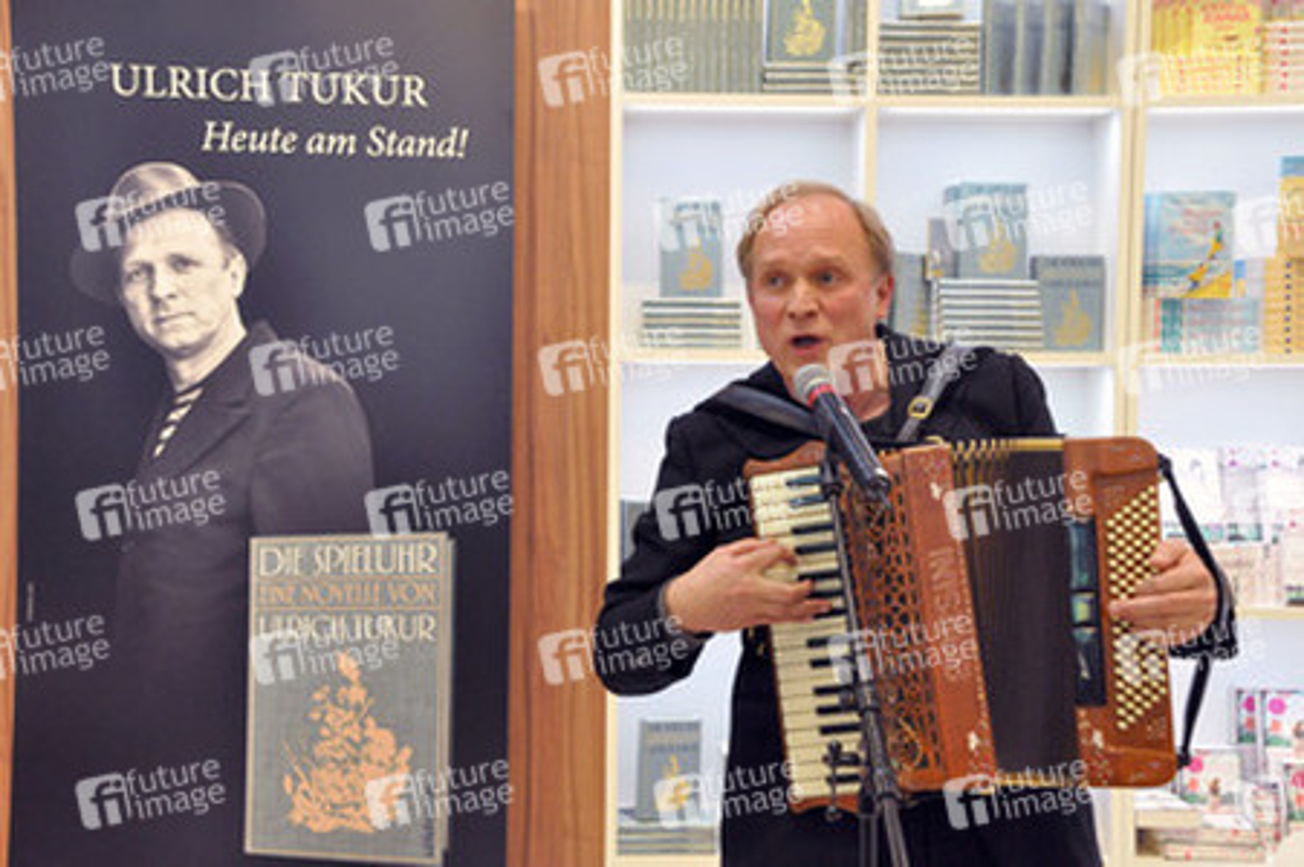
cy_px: 434
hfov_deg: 37.9
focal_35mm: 52
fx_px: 1900
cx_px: 652
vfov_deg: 25.7
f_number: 5
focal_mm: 35
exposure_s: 1/100
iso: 2000
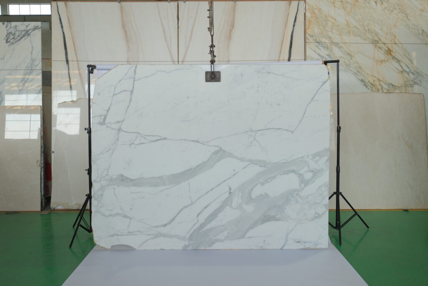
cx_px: 214
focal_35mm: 33
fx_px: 392
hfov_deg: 57.2
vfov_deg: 40.0
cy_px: 143
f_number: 4
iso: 400
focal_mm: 21.9
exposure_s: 1/100
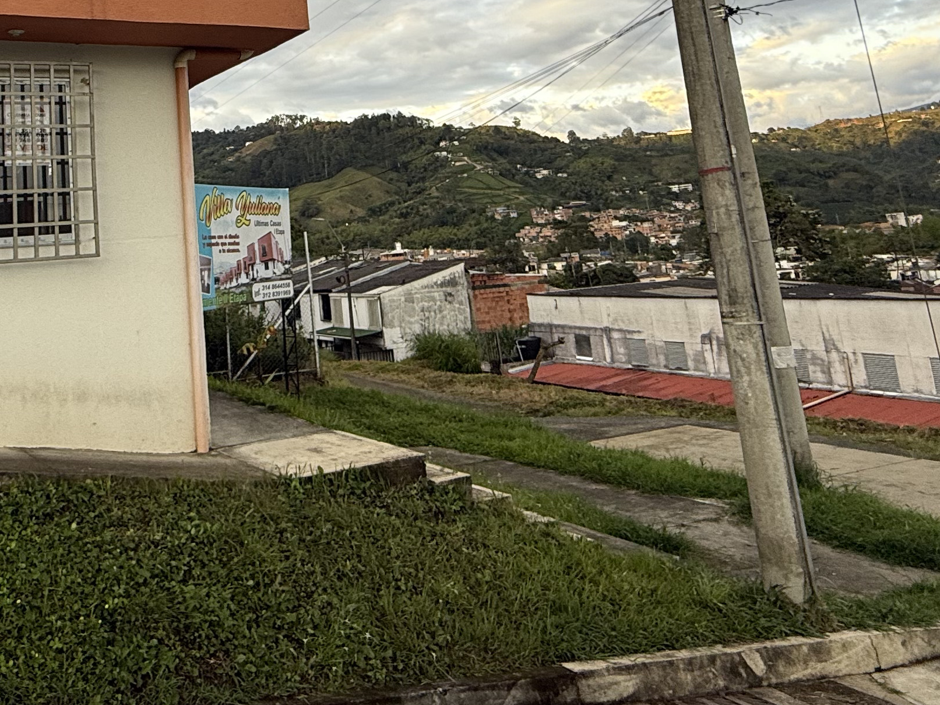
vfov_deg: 37.9
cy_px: 65
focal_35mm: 35
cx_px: 241
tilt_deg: +13.0
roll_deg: +3.2
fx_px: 950
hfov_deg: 50.6
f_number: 2.2
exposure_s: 1/99
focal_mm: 2.22
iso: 50
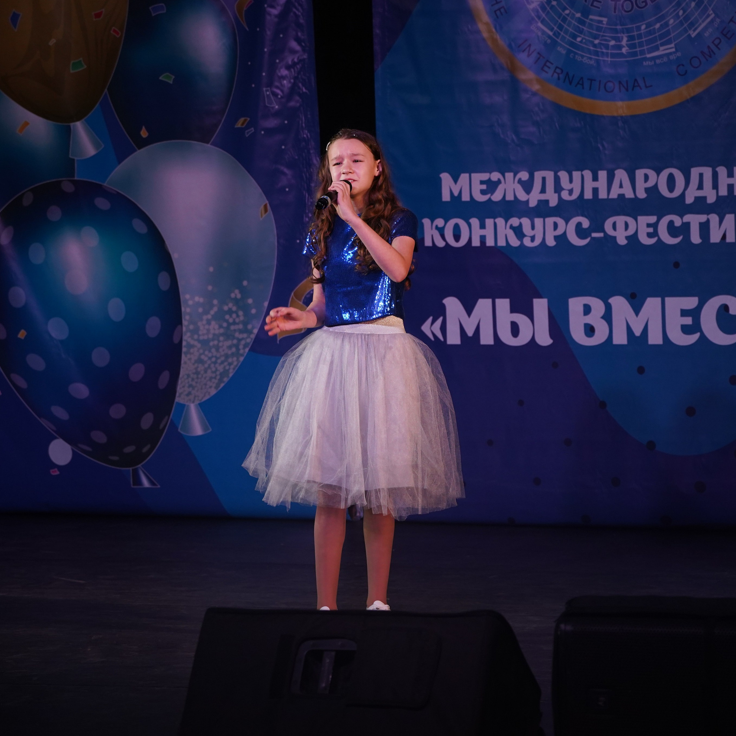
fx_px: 4186
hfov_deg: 10.0
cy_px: 368
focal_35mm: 174
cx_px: 342
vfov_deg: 10.0
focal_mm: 136
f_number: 5.6
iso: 1600
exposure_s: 1/250
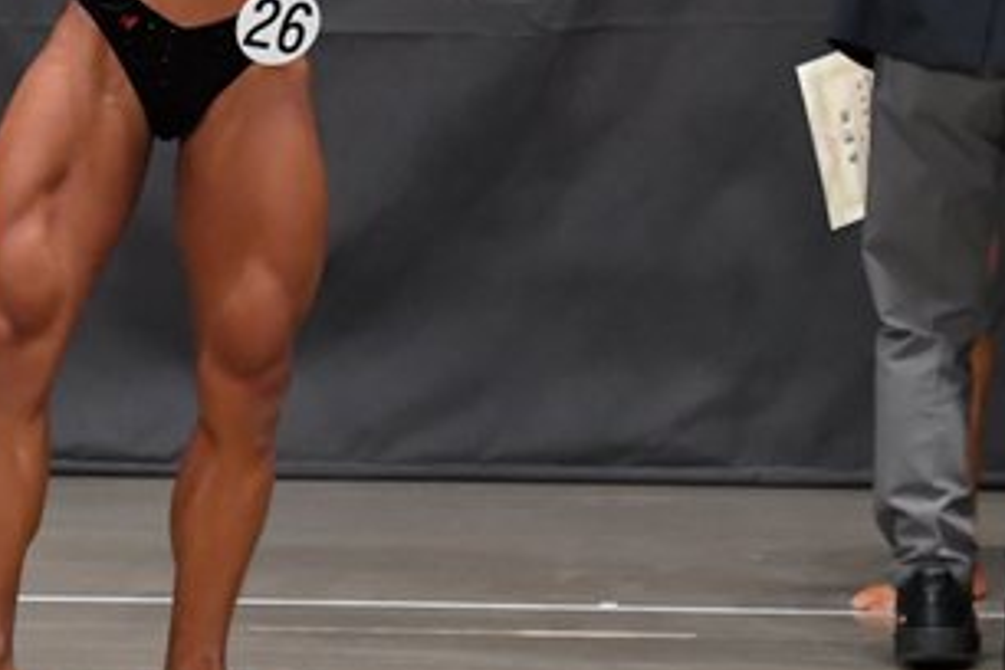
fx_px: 14292
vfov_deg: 2.7
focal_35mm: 512
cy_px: 43
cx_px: -238
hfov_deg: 4.0
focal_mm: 135
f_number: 5.6
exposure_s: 1/400
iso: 5000
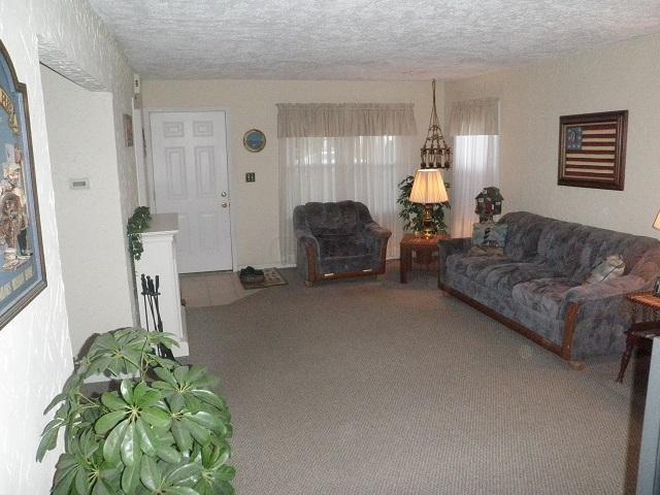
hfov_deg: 63.4
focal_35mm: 28
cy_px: 248
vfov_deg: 49.7
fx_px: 534
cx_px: 330
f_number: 3.5
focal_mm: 5
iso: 640
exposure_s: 1/30
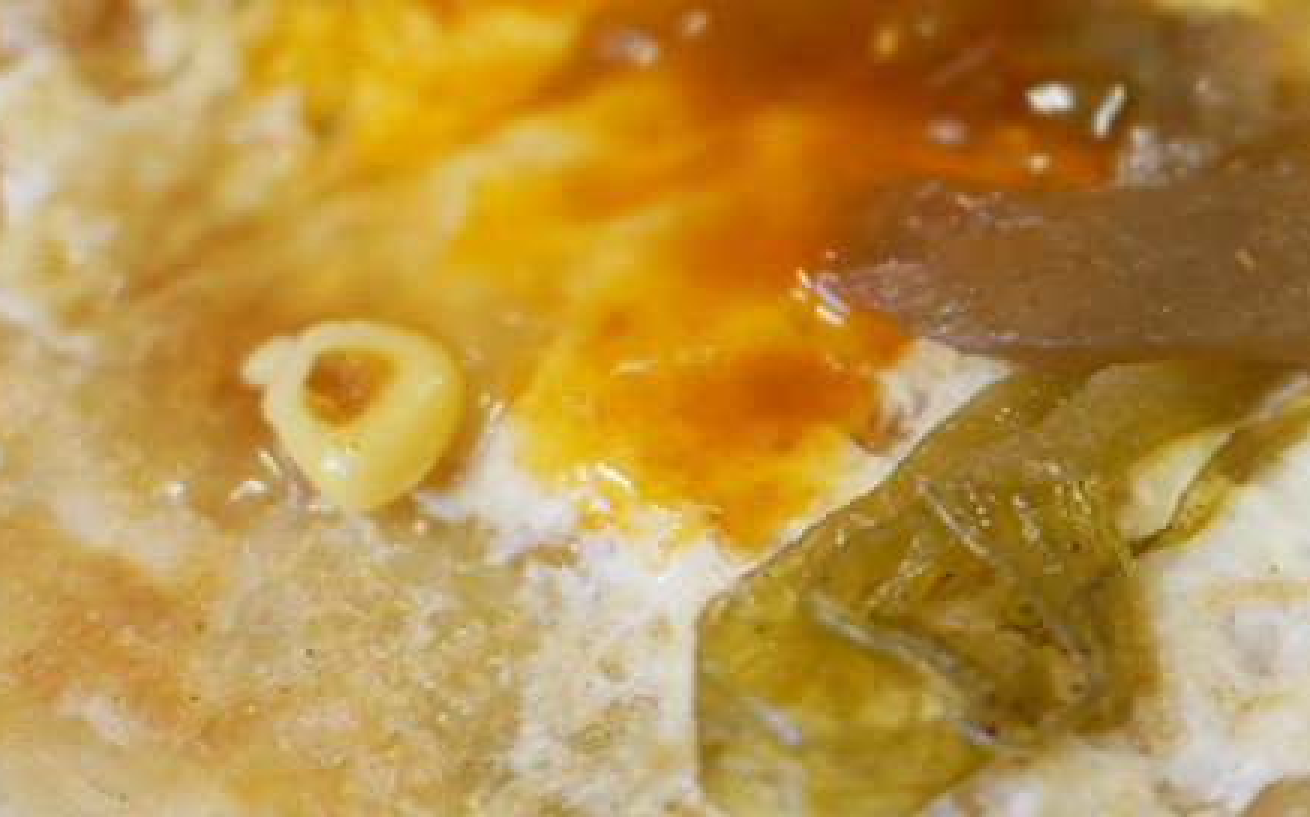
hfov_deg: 27.6
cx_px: 1055
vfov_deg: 17.6
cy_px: 117
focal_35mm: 73
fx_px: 2605
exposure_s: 1/60
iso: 500
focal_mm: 15
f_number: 1.7
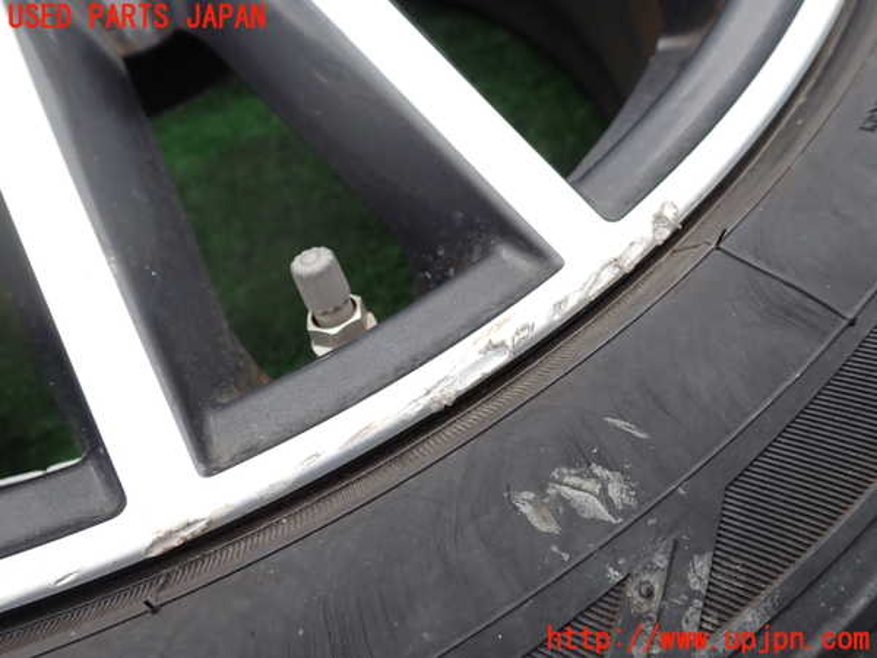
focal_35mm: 30
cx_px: 438
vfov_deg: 46.8
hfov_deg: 60.0
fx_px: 760
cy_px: 329
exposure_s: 1/400
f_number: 3.2
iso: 100
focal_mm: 5.4
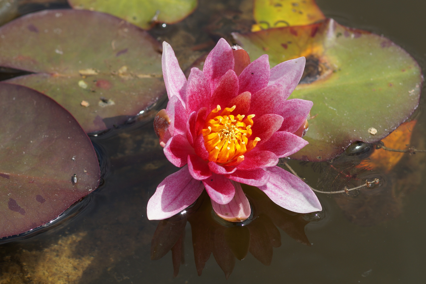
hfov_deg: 13.7
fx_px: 1775
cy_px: 142
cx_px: 213
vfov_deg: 9.1
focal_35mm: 150
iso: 100
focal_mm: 100
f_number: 5
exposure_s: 1/400
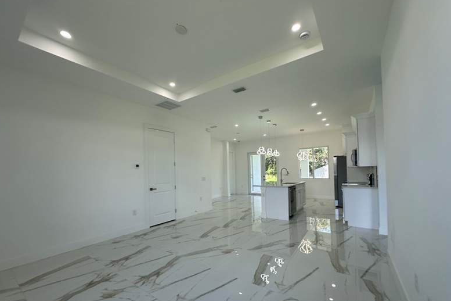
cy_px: 167
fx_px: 188
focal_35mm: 15
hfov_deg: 100.4
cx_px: 223
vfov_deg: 77.1
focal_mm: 2.22
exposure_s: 1/120
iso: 40
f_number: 2.2
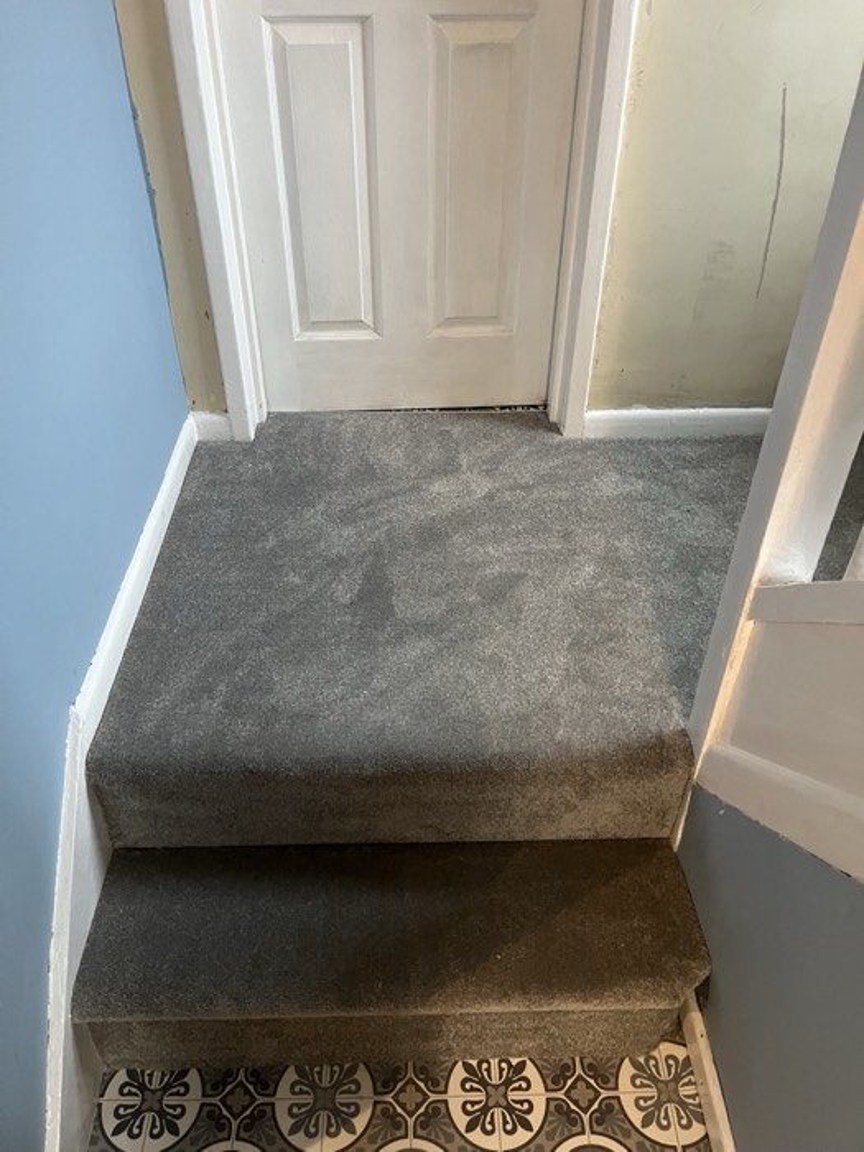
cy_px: 576
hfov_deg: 53.1
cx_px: 432
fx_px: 865
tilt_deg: -37.6
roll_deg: +0.6
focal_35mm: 26
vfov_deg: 67.3
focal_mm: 5.1
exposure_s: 1/33
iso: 400
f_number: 1.6
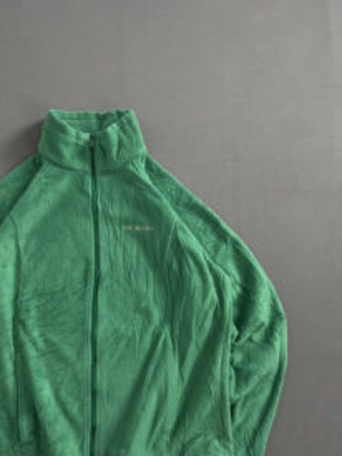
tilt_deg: -84.3
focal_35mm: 35
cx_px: 98
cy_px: 280
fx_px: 460
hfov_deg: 39.9
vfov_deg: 52.1
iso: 200
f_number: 1.78
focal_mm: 6.76
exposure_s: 1/120
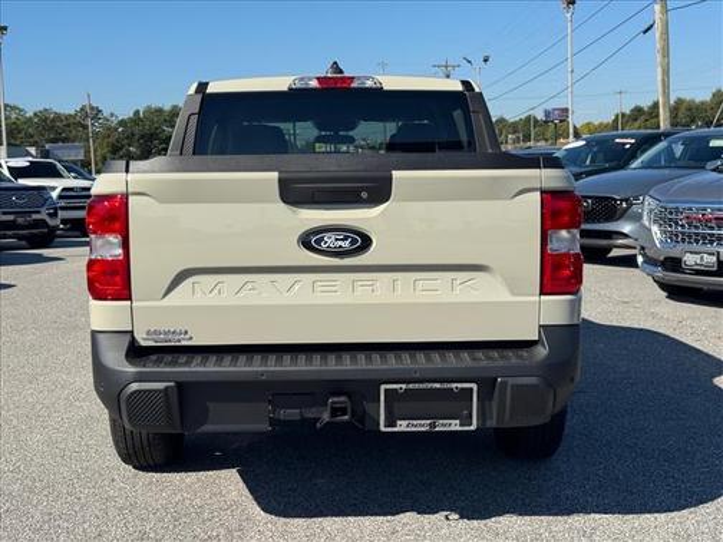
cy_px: 271
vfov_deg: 30.3
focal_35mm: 48
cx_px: 362
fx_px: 1003
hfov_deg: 39.7
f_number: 1.78
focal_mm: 6.76
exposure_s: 1/4975
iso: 64
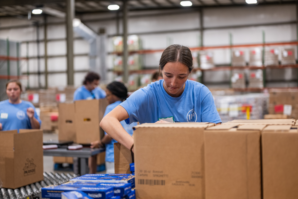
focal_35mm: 50
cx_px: 149
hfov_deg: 39.6
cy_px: 100
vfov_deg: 27.0
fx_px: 414
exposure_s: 1/250
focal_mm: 50
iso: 1250
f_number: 2
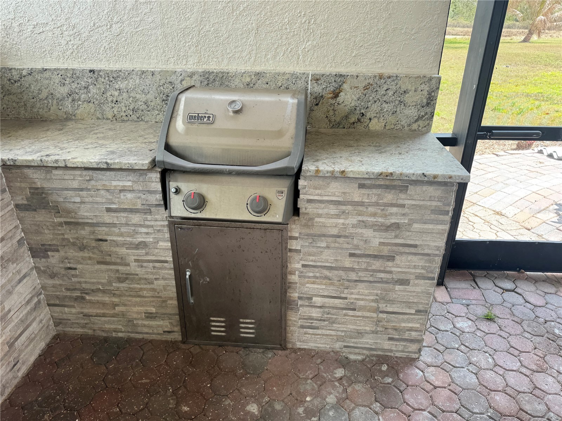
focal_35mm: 24
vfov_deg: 56.8
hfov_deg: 71.6
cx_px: 281
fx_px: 390
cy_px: 210
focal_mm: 6.76
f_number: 1.78
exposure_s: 1/137
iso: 50
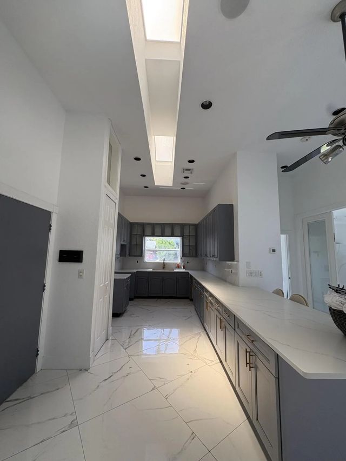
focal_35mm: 14
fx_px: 187
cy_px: 230
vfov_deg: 102.1
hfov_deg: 85.7
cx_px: 173
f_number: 2.2
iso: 64
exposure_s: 1/162
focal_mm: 2.22
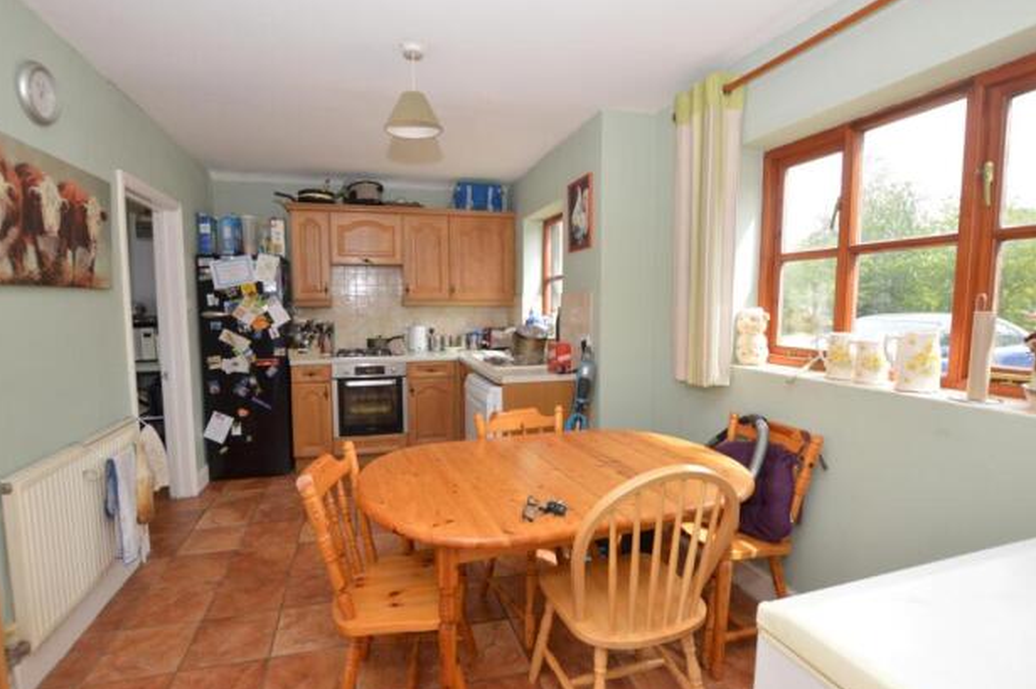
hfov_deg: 96.7
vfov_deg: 73.6
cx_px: 487
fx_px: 460
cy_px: 350
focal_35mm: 16
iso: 280
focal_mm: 10
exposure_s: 1/125
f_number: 5.6
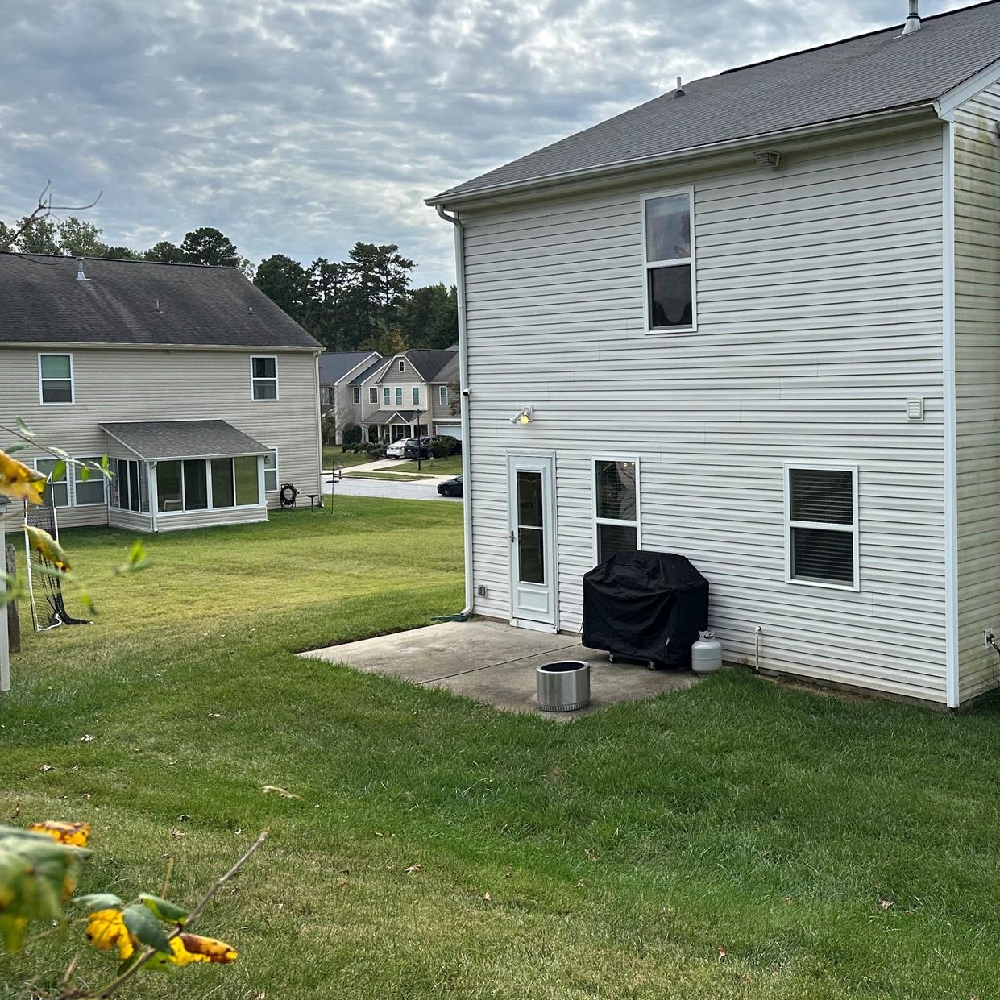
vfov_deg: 47.1
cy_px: 438
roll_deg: +1.1
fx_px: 1144
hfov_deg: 45.5
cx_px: 753
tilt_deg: -2.4
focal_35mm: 35
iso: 80
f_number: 1.78
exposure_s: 1/4184
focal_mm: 6.86
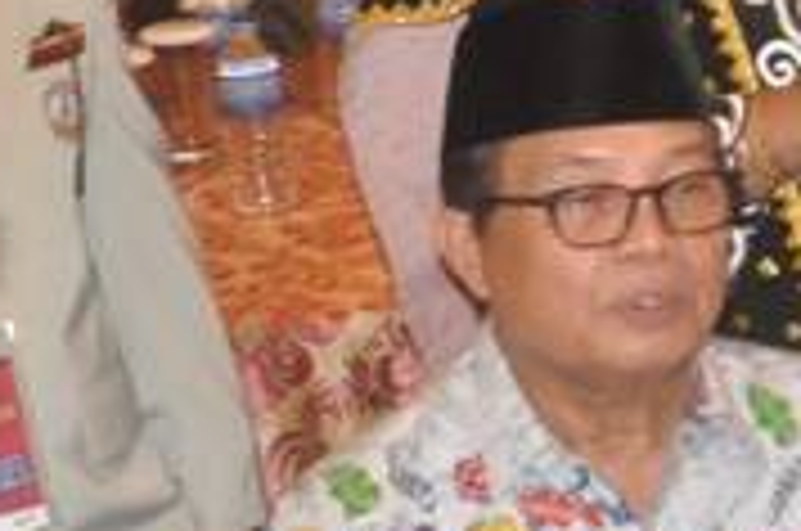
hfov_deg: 11.8
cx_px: 1382
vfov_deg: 8.4
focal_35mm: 162
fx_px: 3598
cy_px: -79
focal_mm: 24
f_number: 5.6
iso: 3200
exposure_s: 1/60
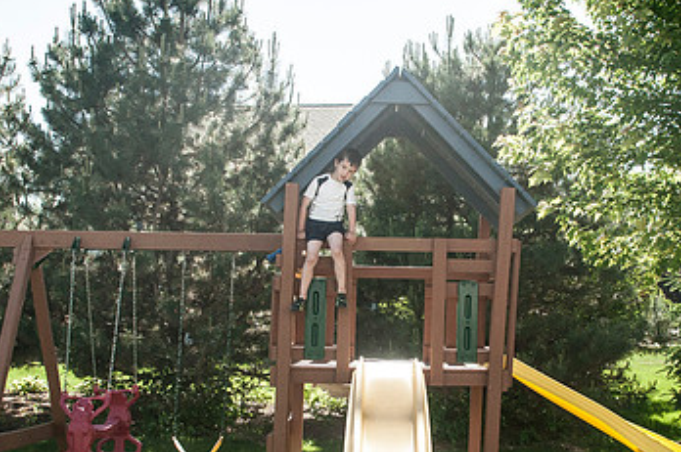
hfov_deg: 43.5
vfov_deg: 29.2
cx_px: 397
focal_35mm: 45
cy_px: 347
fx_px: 850
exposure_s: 1/2000
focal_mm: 18
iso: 400
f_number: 5
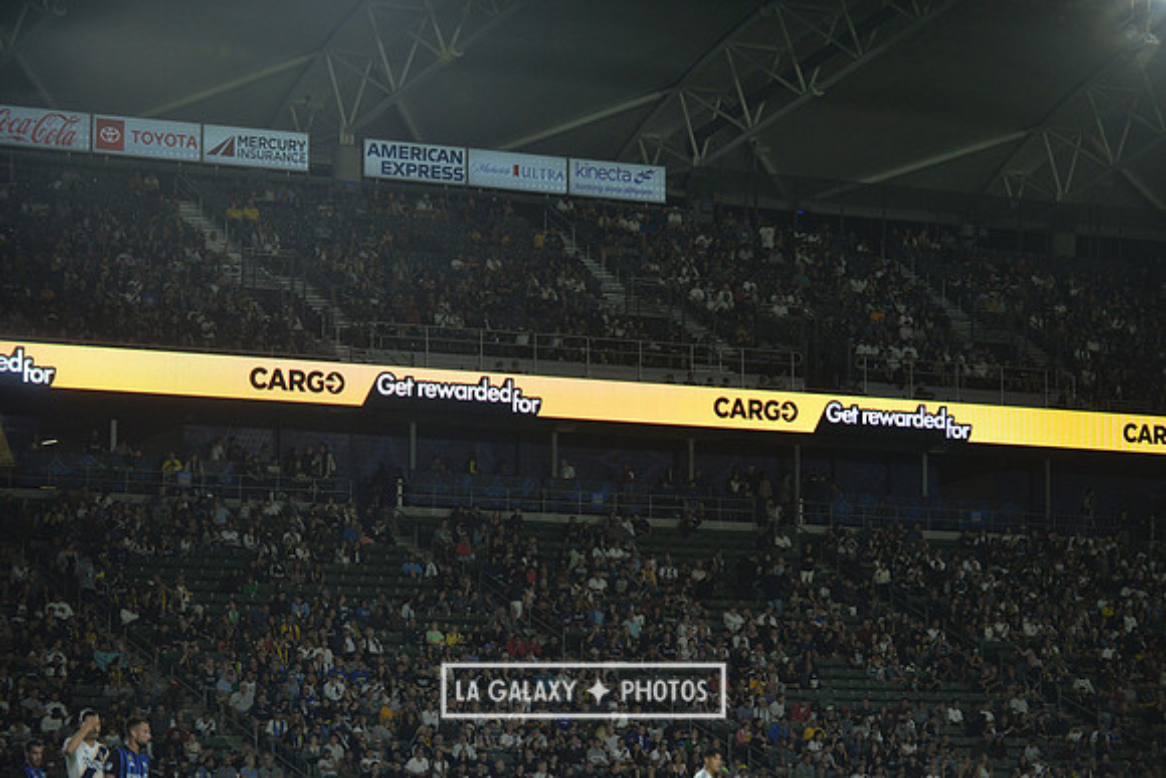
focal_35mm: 135
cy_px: 389
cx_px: 583
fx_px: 4373
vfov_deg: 10.2
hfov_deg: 15.2
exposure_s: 1/2000
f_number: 2.8
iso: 1600
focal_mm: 135
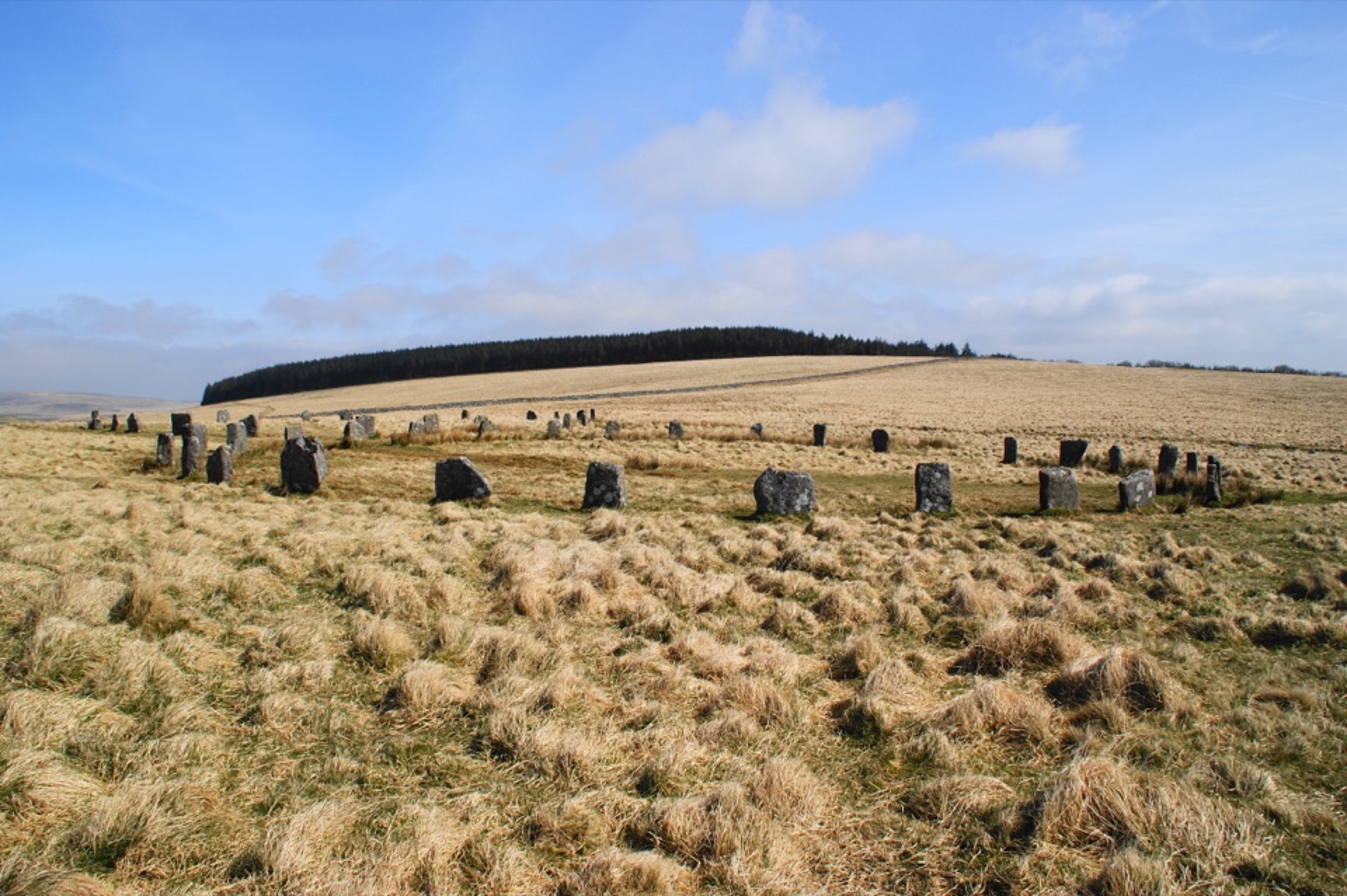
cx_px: 674
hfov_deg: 67.4
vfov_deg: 47.9
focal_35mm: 27
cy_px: 448
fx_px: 1010
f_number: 10
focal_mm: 18
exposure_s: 1/320
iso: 100
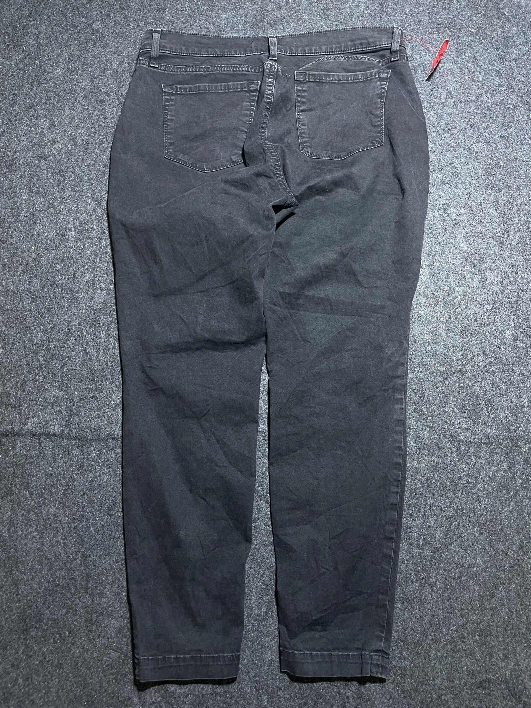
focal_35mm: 26
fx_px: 532
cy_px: 354
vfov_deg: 67.3
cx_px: 266
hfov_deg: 53.1
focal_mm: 4.2
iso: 160
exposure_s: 1/50
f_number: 1.6
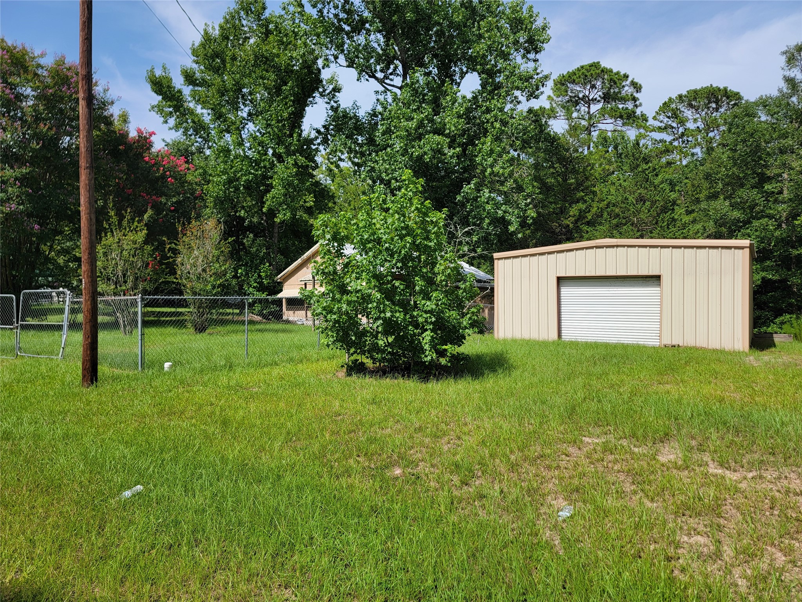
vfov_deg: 56.8
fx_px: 556
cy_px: 301
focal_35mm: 24
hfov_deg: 71.6
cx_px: 401
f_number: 1.8
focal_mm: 6.7
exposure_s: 1/984
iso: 16
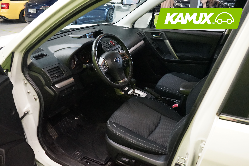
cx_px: 124
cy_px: 83
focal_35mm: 28
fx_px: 194
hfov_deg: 65.5
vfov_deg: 46.4
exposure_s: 1/30
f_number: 7.1
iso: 6400
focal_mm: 28
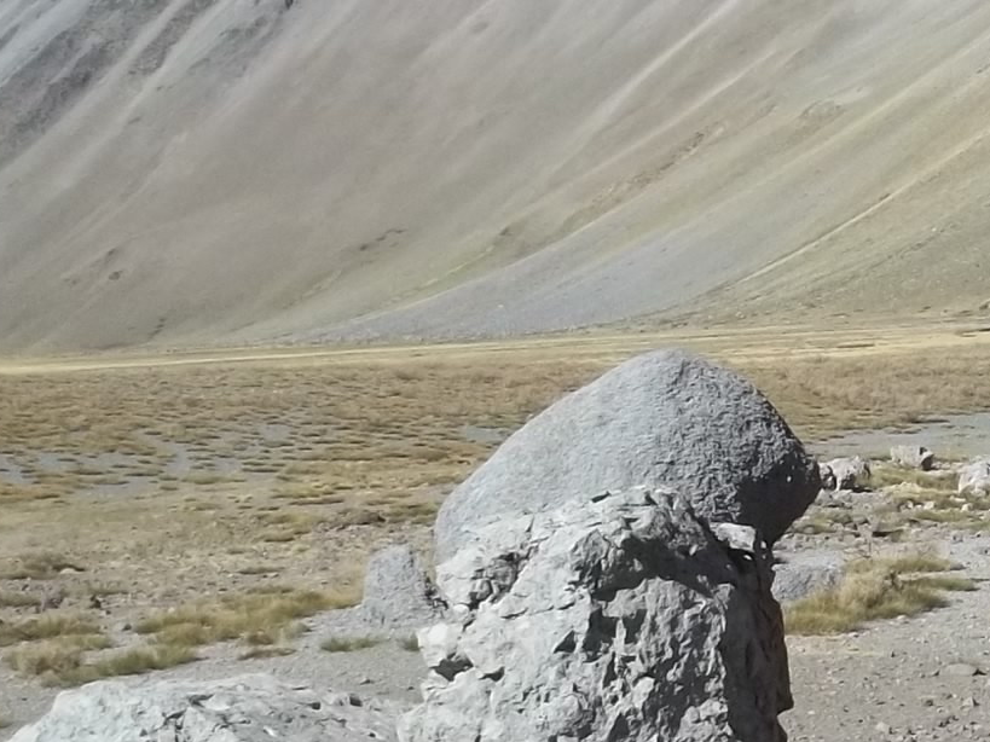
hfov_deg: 15.9
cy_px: 512
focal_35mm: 116
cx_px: 1376
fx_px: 3317
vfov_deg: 12.7
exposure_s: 1/200
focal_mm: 5.9
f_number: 8
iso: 64
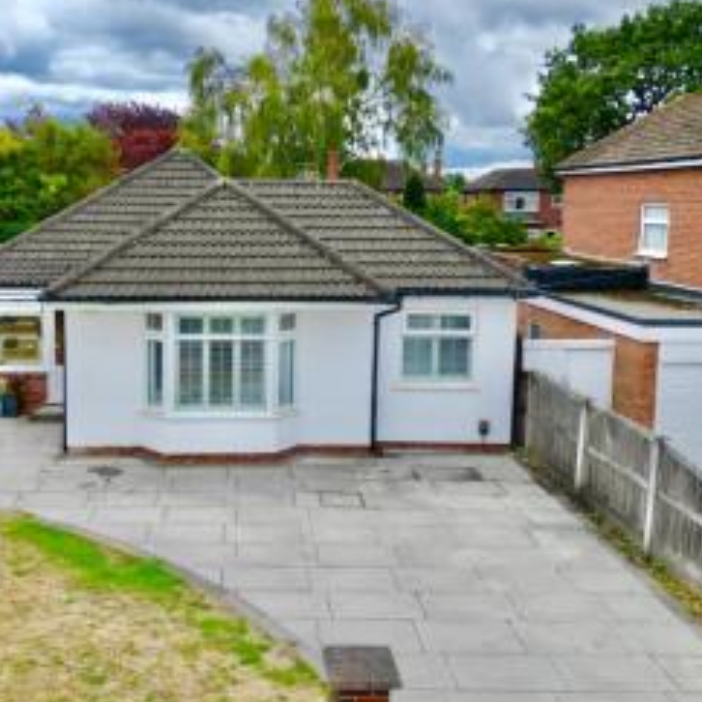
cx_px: 260
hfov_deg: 44.5
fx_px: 849
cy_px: 321
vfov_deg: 44.9
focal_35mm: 37
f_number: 1.7
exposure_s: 1/2500
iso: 100
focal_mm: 6.72
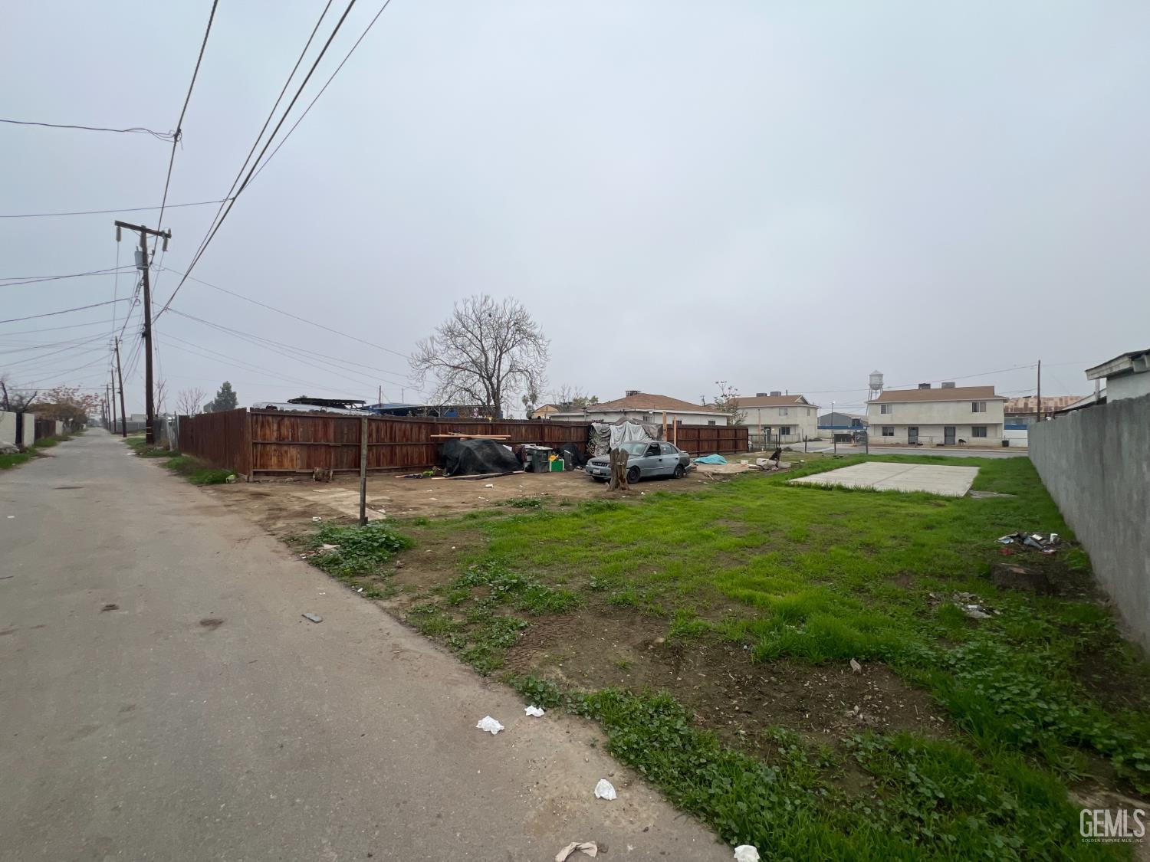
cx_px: 575
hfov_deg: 106.2
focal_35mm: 13
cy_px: 431
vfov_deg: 89.9
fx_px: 432
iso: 32
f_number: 1.8
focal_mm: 1.57
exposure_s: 1/550
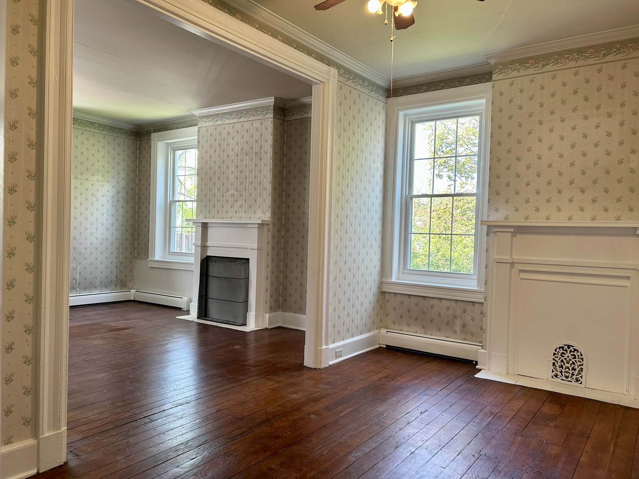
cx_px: 320
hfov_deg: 67.3
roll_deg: -1.5
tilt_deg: -0.4
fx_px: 480
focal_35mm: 26
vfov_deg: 53.1
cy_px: 240
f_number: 1.5
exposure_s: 1/60
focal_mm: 5.7
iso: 64
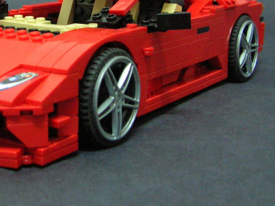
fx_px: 579
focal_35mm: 73
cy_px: 23
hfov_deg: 26.2
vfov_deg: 19.8
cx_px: 52
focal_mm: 6
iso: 200
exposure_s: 1/3.2
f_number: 2.9
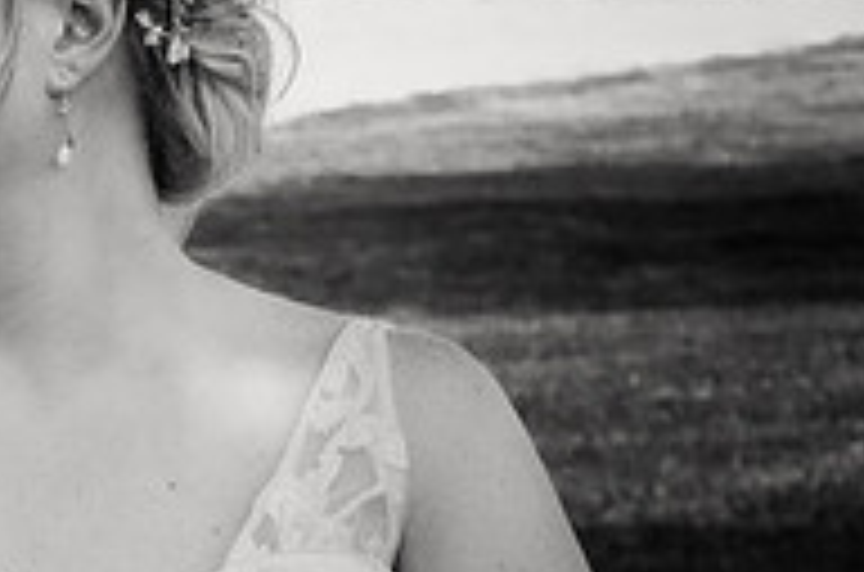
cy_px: 263
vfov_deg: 4.9
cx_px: -279
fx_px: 6727
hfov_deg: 7.3
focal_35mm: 281
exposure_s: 1/320
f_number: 9
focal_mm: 62
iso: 200
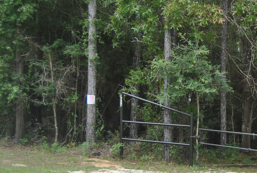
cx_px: 252
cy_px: 126
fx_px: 558
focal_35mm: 78
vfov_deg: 17.5
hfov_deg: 24.8
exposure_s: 1/200
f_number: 5
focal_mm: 26
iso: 100
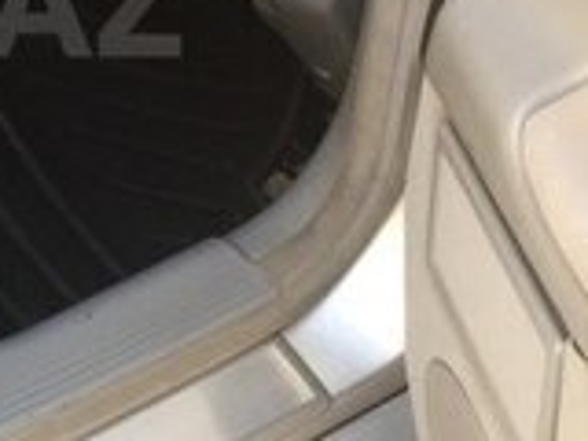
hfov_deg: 15.5
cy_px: 2
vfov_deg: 12.2
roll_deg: -1.1
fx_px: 2038
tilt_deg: -40.3
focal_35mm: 120
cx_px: -195
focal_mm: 4.15
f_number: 2.2
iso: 40
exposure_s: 1/50
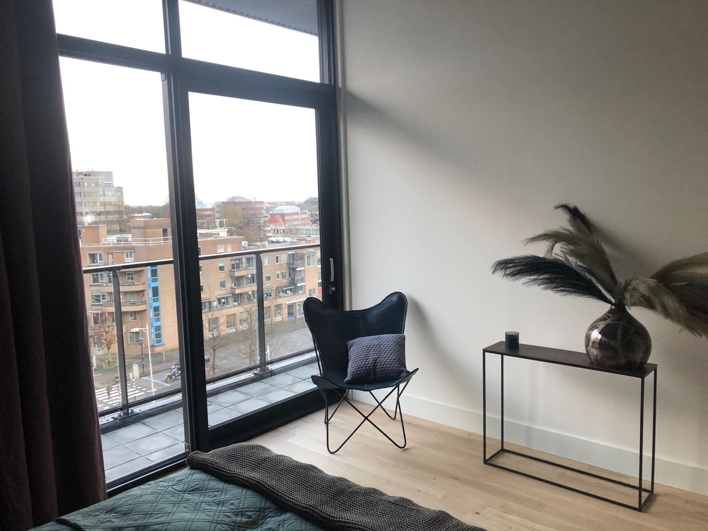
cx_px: 354
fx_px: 573
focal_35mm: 28
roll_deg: +0.6
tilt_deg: -6.6
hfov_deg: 63.4
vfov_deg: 49.7
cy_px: 266
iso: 40
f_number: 1.8
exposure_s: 1/33
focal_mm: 3.99
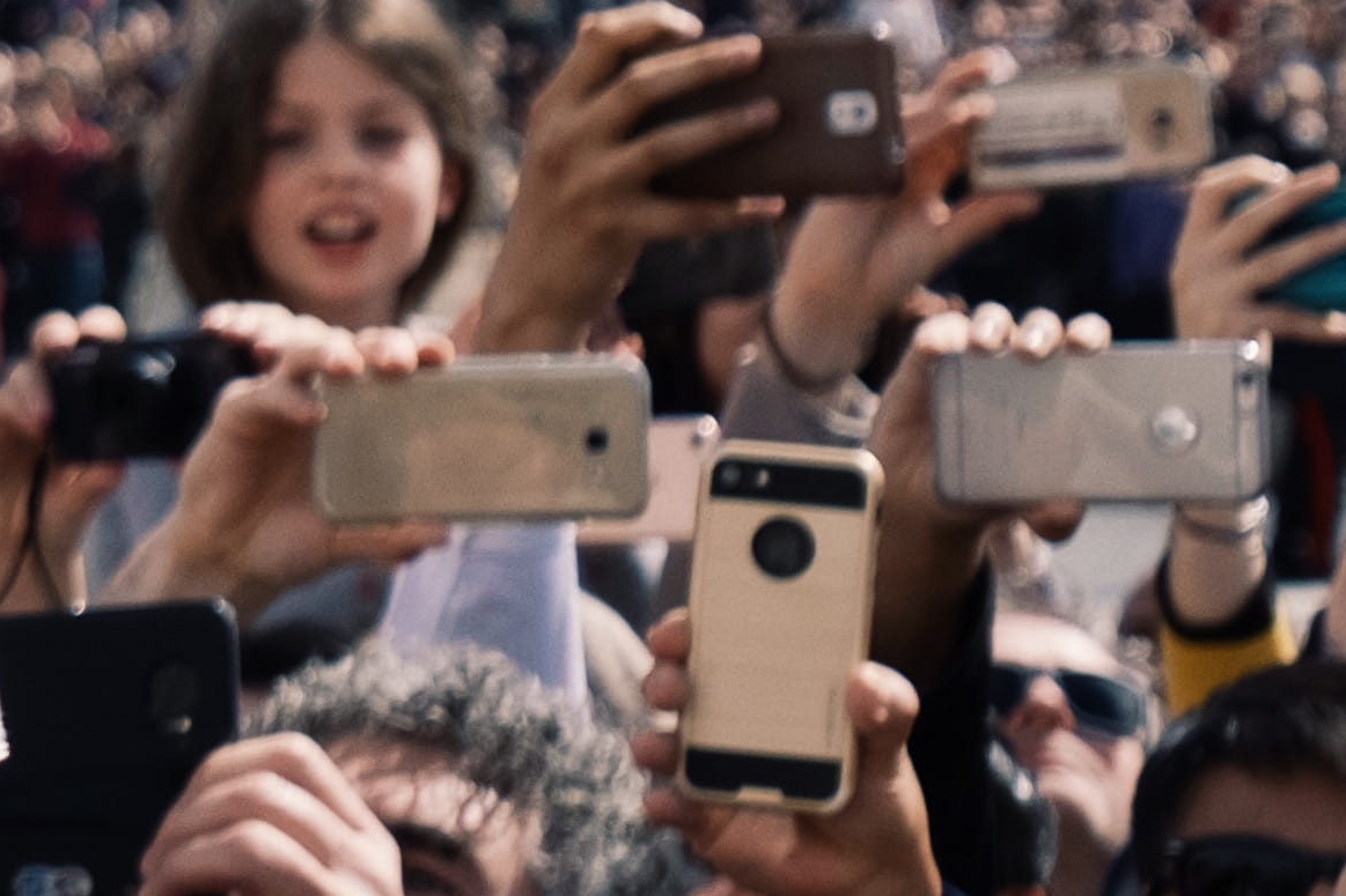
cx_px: -1927
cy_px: -229
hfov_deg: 6.2
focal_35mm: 320
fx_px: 11962
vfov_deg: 4.3
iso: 200
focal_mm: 41.3
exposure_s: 1/900
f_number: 5.6
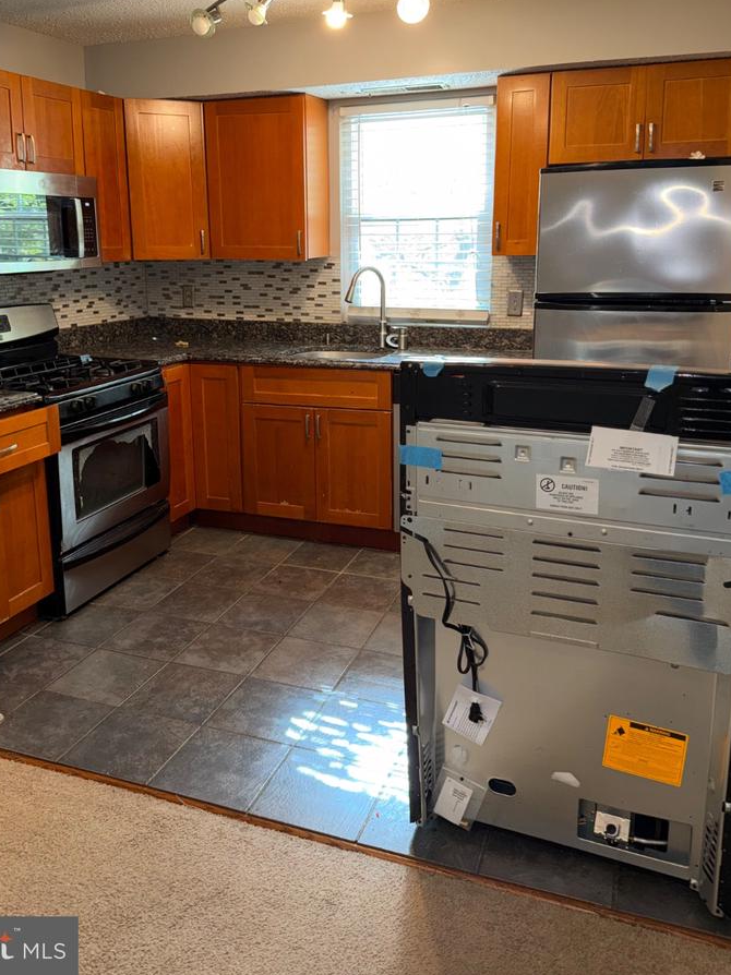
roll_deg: +0.7
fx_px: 817
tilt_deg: -11.2
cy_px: 390
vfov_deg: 61.2
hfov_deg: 48.1
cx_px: 328
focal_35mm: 29
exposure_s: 1/15
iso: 64
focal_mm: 6.76
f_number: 1.78
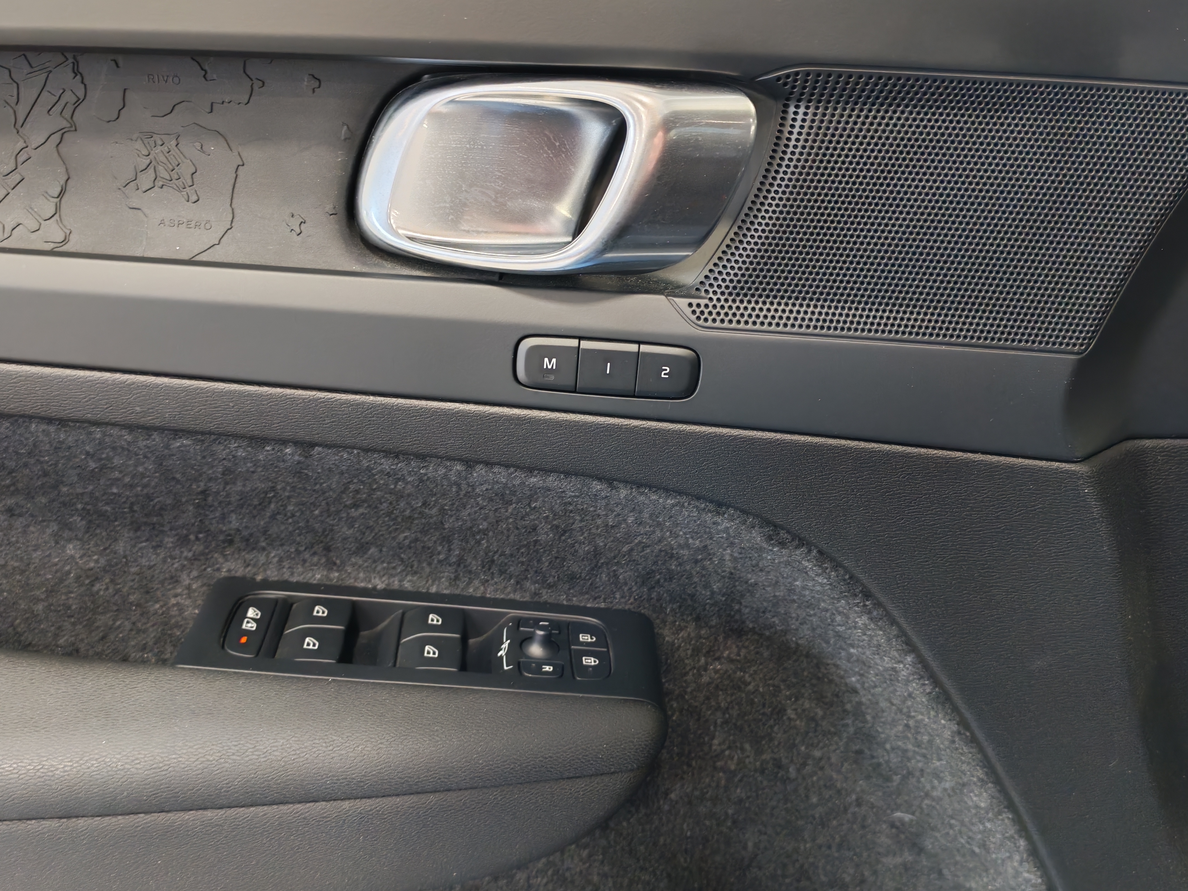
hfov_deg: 55.4
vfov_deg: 42.9
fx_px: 1133
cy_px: 446
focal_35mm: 33
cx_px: 594
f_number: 1.9
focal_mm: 6.12
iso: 1250
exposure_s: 1/50
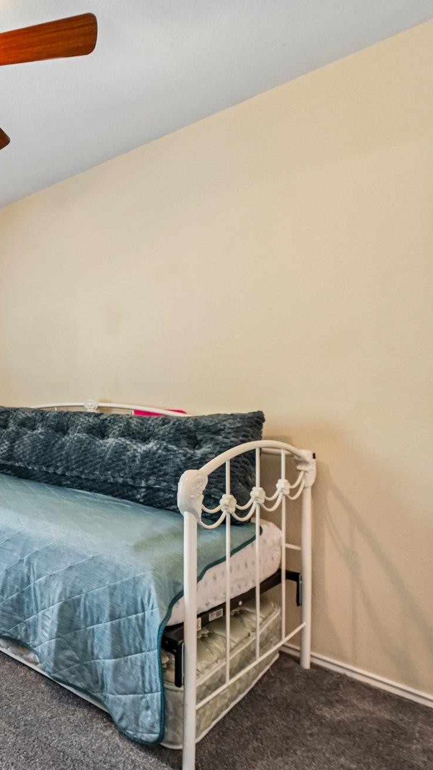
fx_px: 470
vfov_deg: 78.7
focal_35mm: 23
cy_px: 384
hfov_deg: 37.2
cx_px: -91
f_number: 8
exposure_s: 1/15
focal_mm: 14
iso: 140
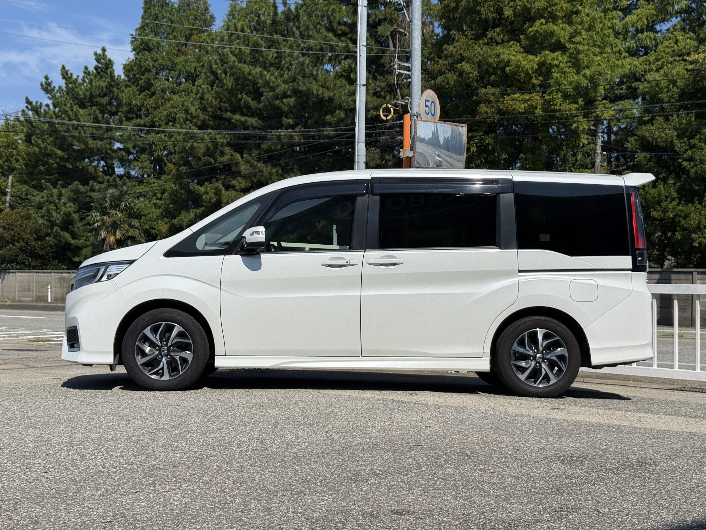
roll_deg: -0.2
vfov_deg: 30.3
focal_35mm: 48
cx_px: 353
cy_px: 265
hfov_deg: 39.7
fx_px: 979
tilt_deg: +1.7
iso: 64
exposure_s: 1/9901
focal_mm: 6.76
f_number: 1.78
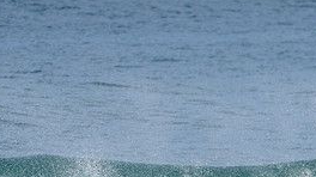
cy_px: 228
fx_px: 11813
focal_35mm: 1411
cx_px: 181
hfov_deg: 1.5
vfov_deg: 0.9
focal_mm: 500
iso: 160
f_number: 5.6
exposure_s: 1/2000
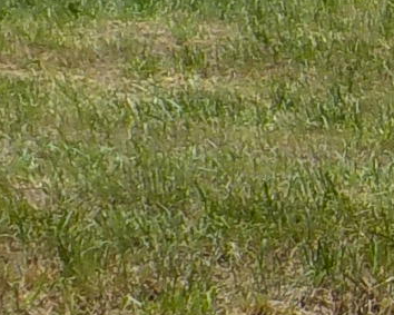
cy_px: 63
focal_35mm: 188
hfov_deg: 9.5
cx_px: 812
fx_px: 2192
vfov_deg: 8.2
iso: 125
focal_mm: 4.1
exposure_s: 1/1250
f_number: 3.3
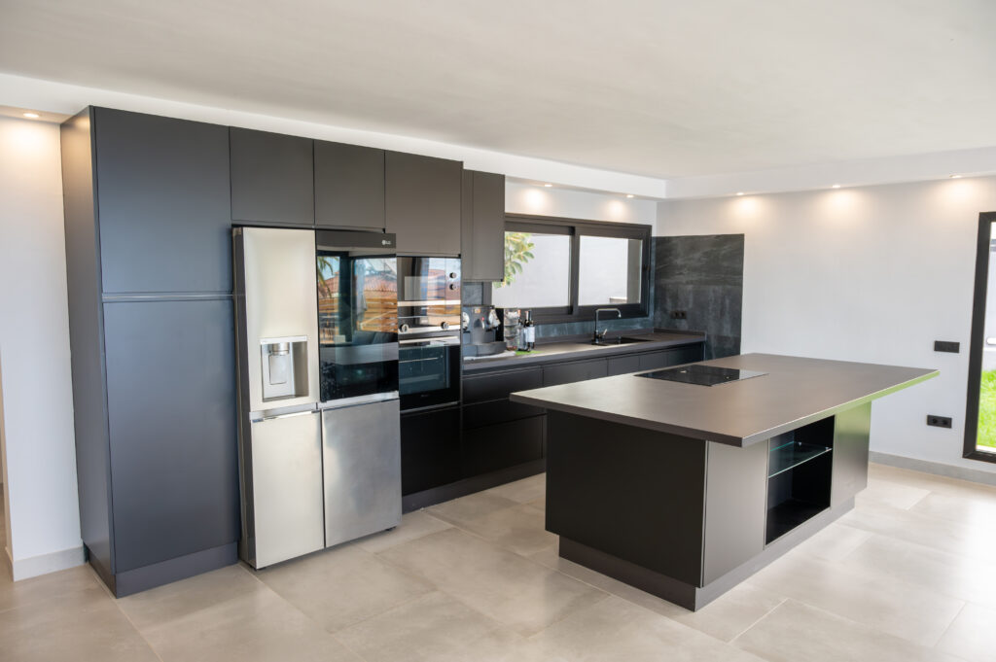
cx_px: 498
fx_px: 663
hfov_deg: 73.8
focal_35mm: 24
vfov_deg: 53.1
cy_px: 331
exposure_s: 1/125
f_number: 5
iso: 800
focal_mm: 24
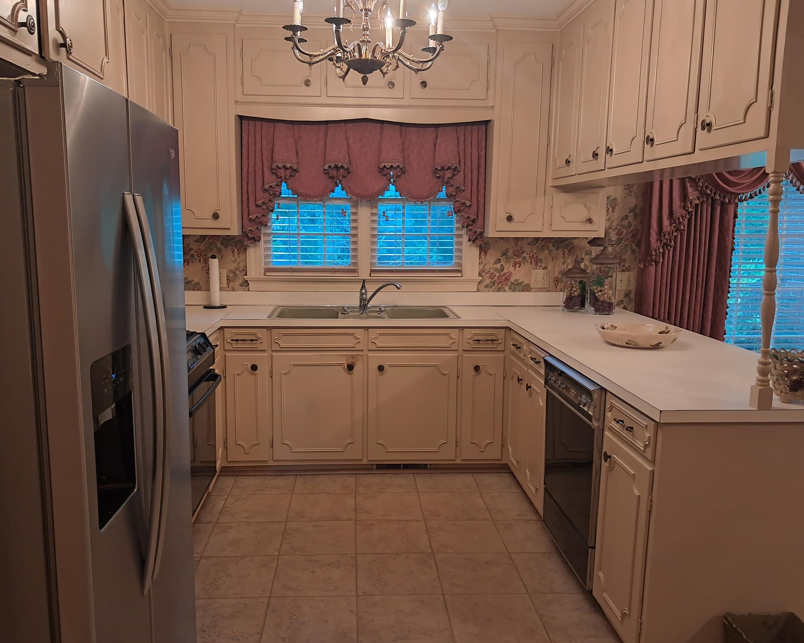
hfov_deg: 60.4
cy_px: 323
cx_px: 377
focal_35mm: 29
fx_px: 690
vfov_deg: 50.0
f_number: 1.8
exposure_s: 1/30
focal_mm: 4
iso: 400
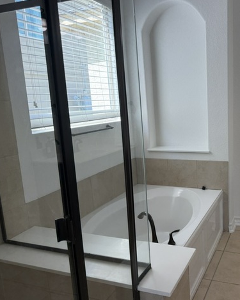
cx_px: 188
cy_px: 150
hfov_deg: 43.8
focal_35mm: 32
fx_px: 284
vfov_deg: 55.7
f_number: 1.78
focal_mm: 6.76
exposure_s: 1/130
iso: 80
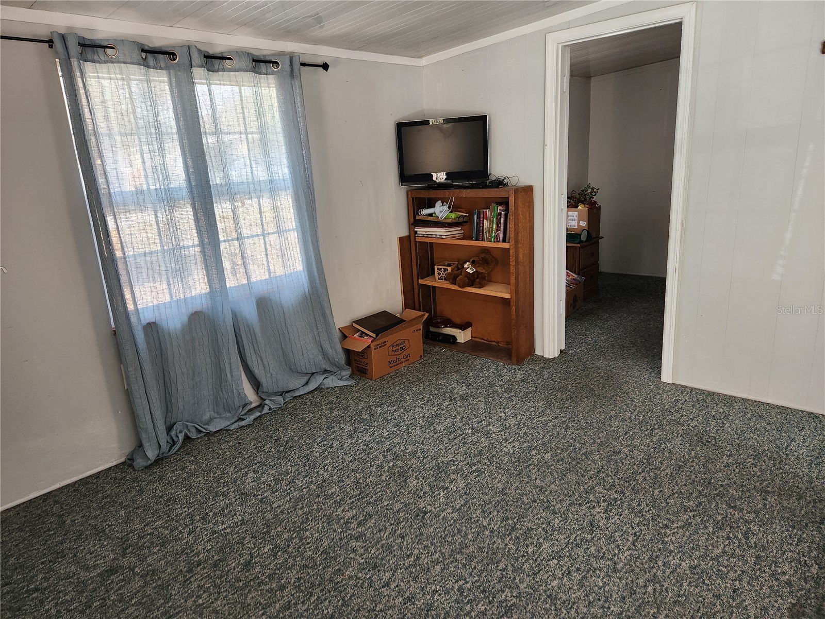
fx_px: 548
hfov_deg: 73.9
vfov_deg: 58.9
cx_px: 412
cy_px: 310
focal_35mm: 23
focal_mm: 5.4
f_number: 1.8
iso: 320
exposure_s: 1/120
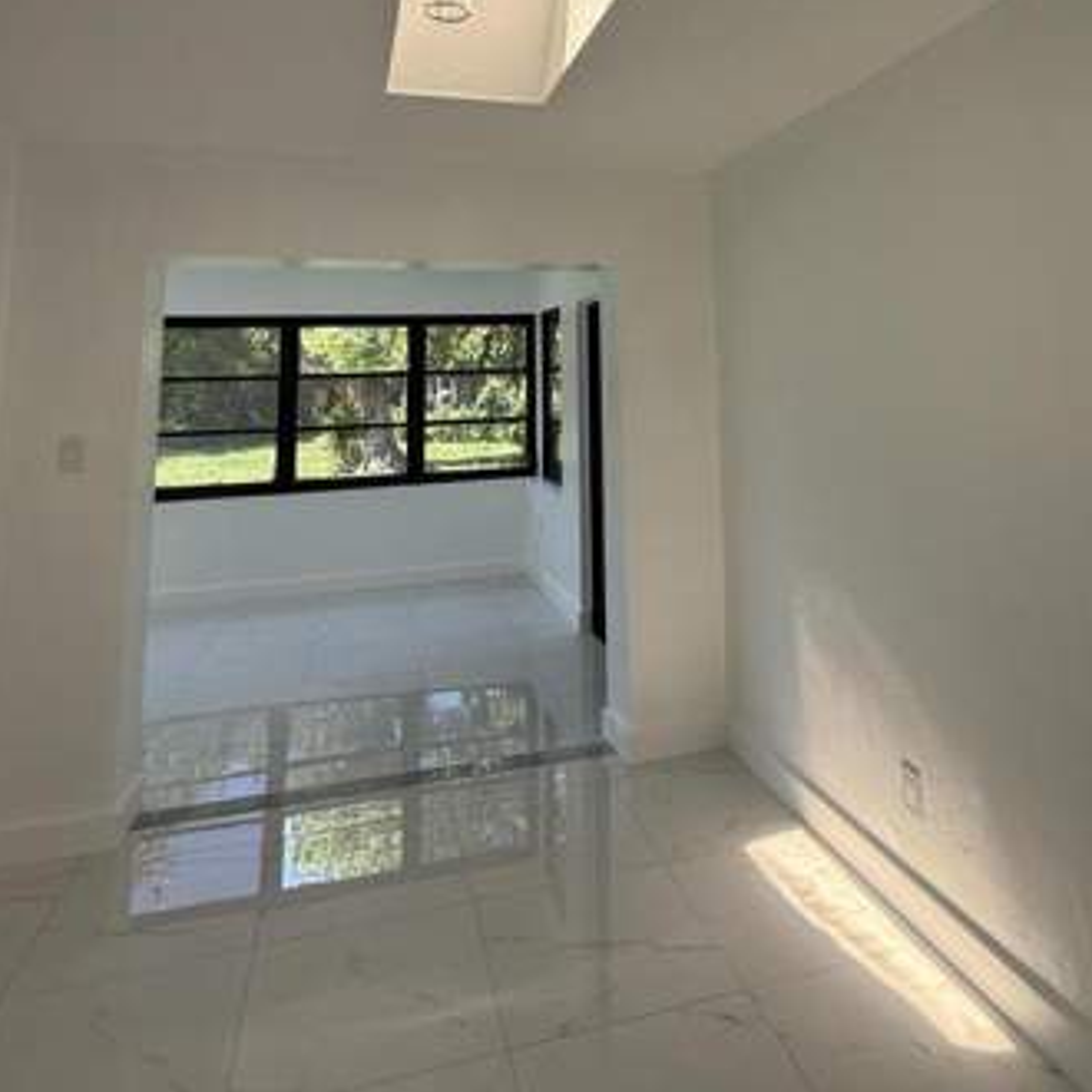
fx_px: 857
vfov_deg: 60.7
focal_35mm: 24
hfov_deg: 64.8
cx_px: 619
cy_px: 248
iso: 50
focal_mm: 2.22
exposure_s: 1/219
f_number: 2.2
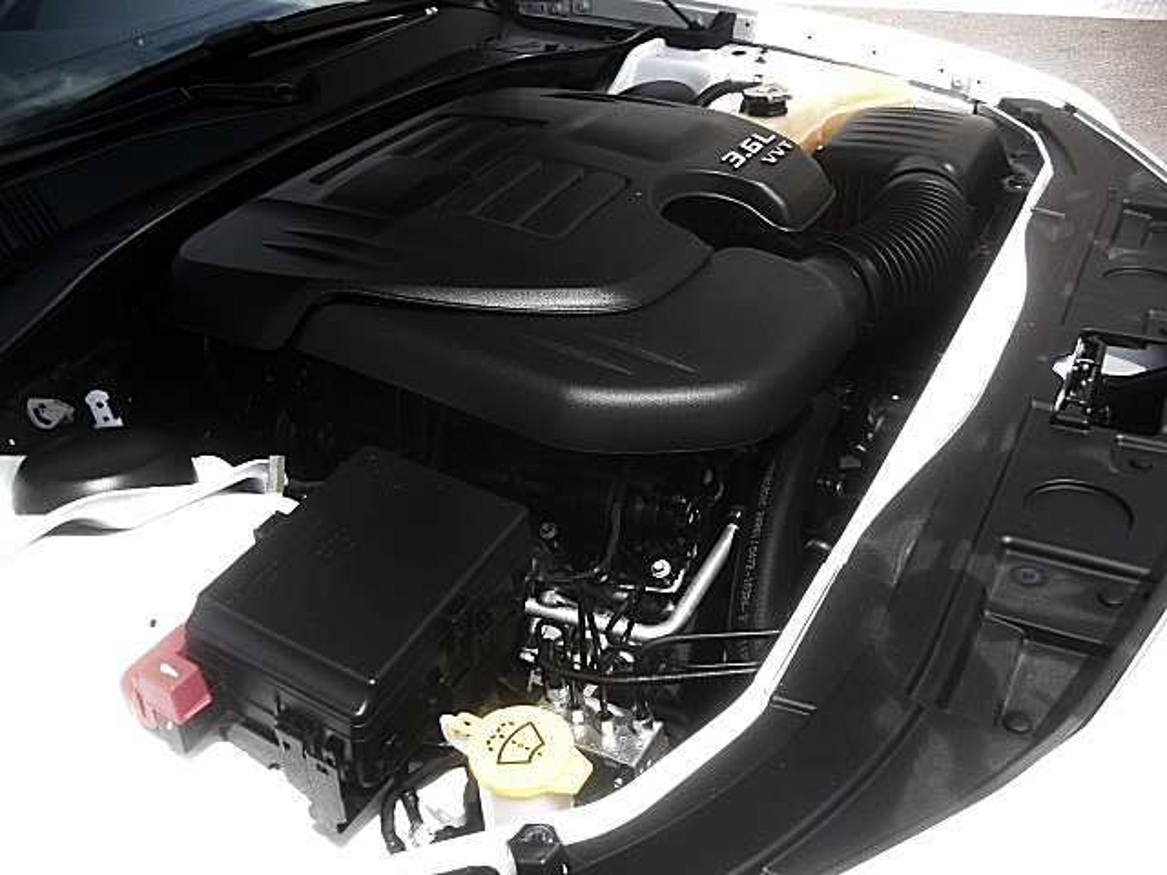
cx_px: 584
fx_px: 1214
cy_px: 438
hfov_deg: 51.4
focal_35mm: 36
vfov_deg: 39.7
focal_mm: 6.3
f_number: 2.8
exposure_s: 1/400
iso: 50
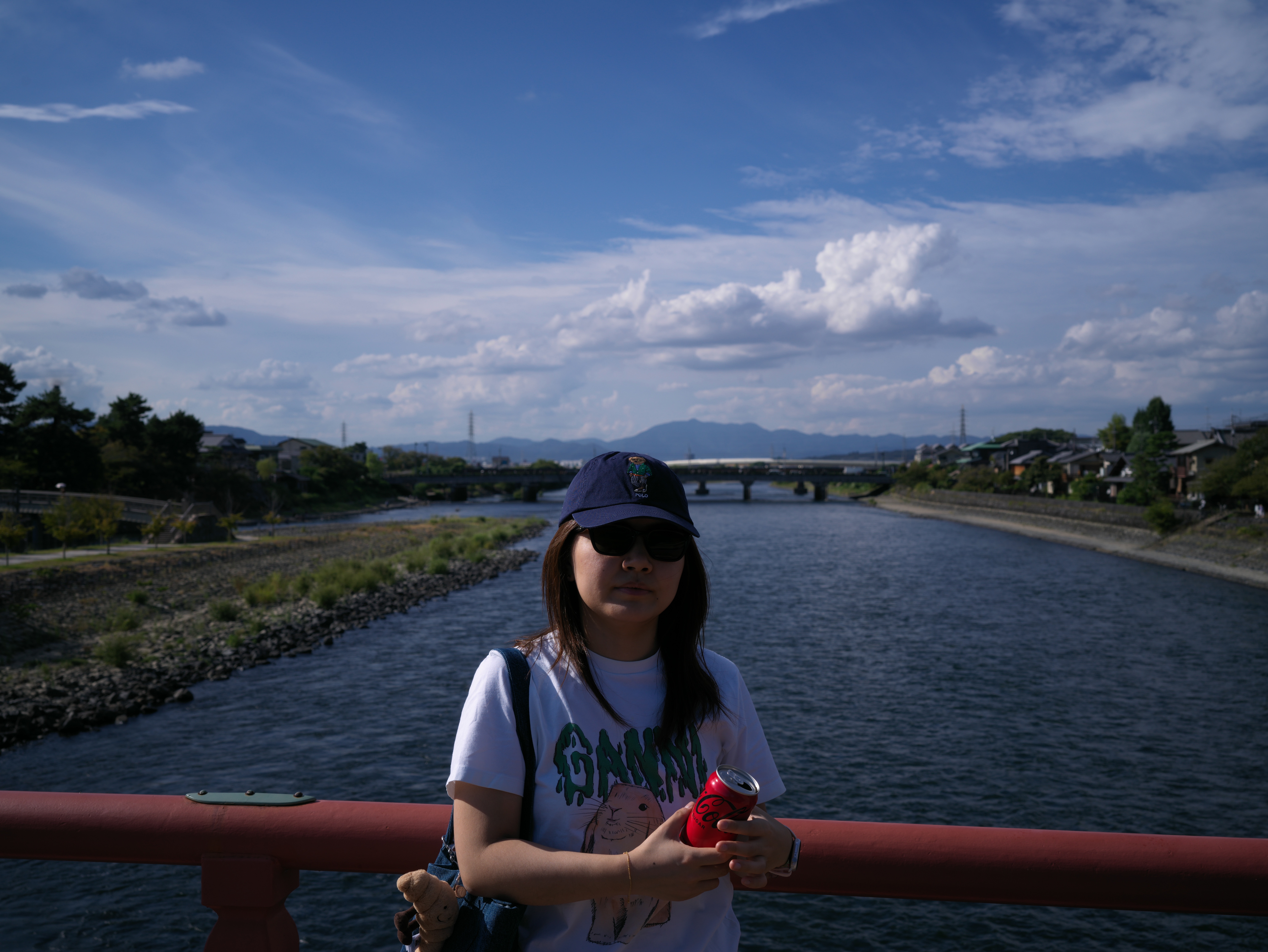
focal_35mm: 35
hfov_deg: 52.6
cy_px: 476
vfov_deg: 40.7
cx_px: 634
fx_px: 1283
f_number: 9.5
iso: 100
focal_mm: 45
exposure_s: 1/350
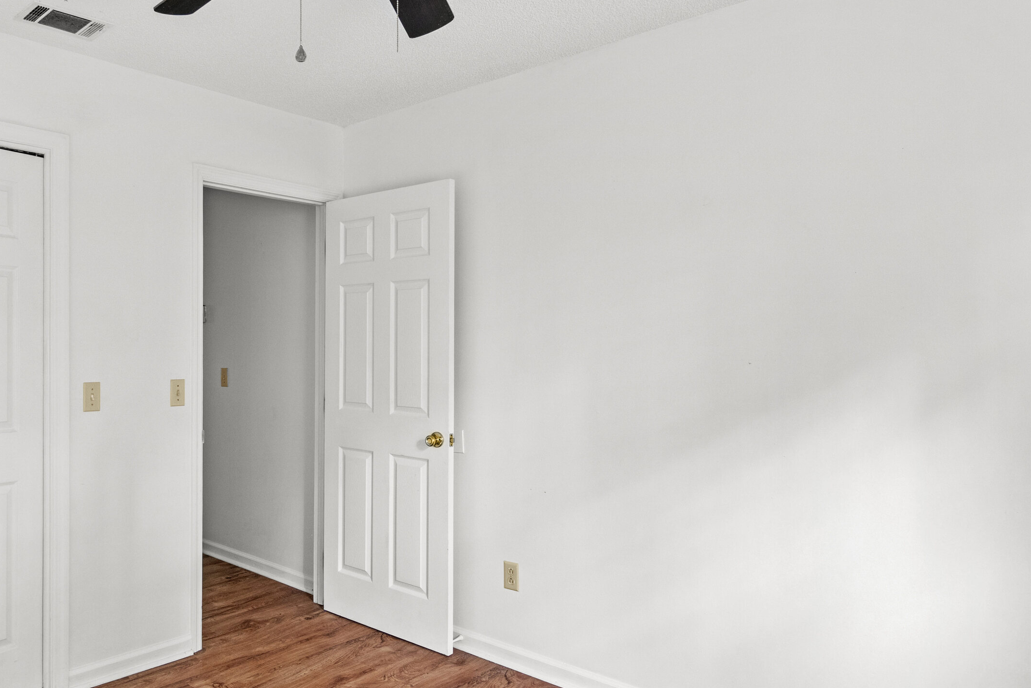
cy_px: 379
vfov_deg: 53.6
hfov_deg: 71.7
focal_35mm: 24
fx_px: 679
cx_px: 326
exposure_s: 3.2
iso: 250
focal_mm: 11
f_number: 8
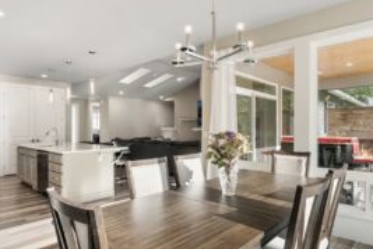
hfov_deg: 73.7
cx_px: 184
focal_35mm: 24
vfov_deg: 53.1
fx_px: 249
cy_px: 131
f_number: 5.6
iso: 640
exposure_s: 1/250
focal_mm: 16
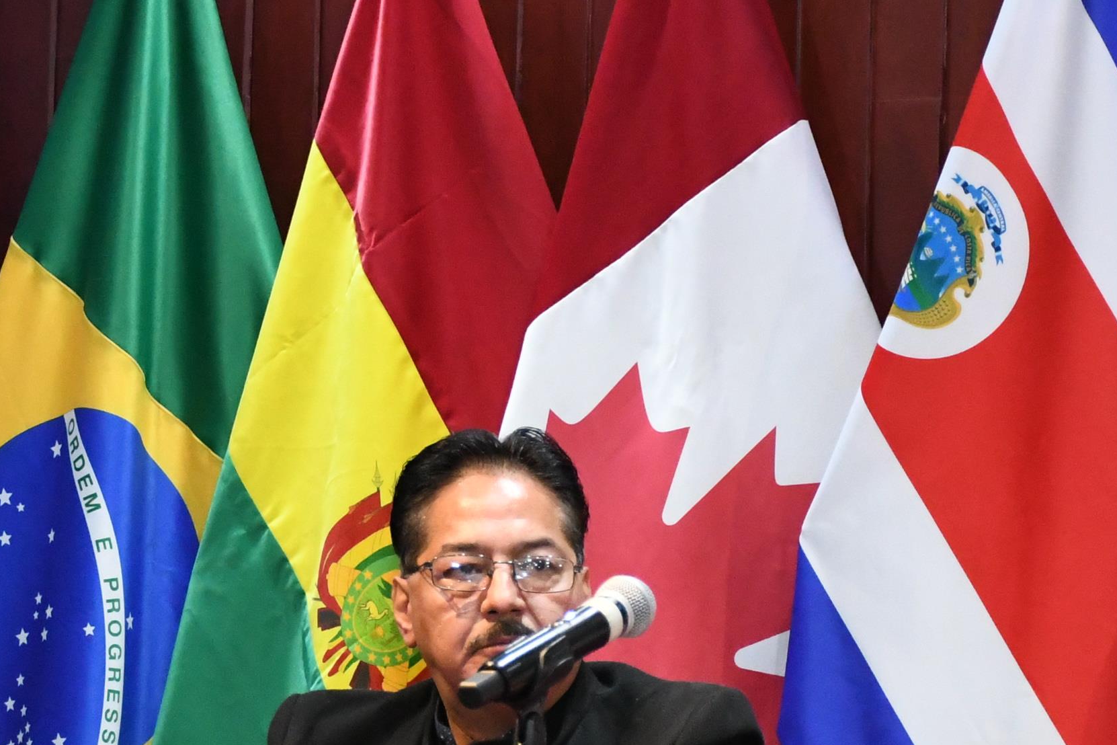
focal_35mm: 196
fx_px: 6081
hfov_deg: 10.5
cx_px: 485
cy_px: 752
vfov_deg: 7.0
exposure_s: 1/100
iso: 5000
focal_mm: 52
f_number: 5
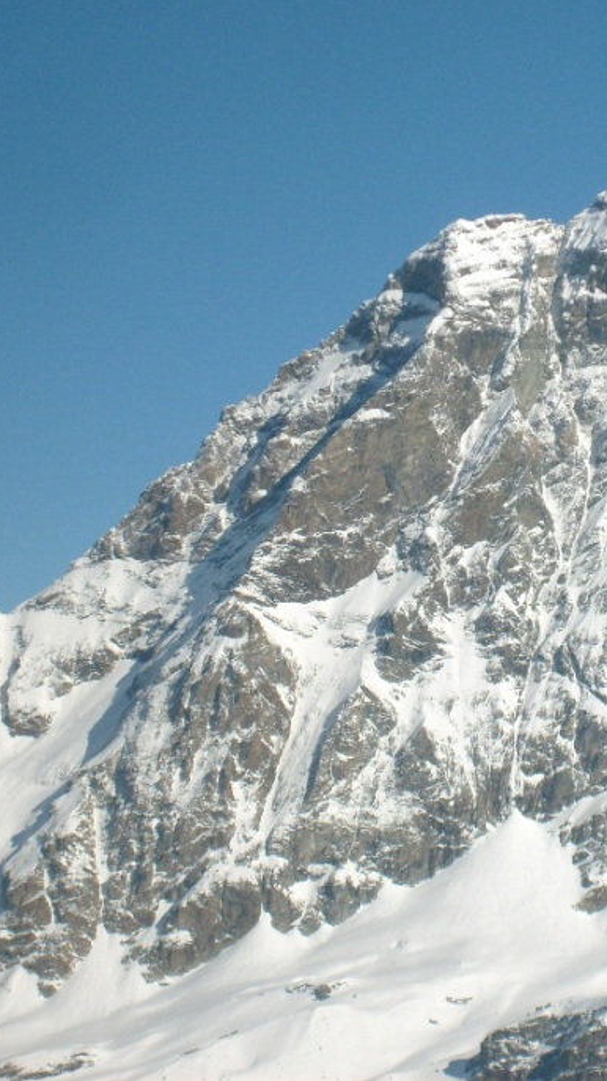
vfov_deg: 13.9
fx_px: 4439
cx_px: 631
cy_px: 539
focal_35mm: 155
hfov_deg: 7.8
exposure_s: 1/350
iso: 80
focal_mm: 17.4
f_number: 12.4
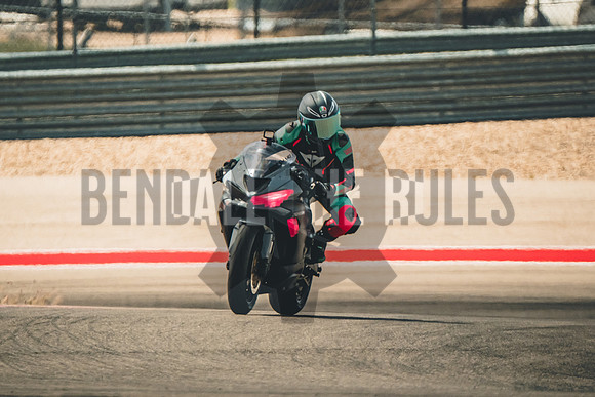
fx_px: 13404
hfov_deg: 2.5
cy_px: 171
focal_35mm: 811
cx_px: 290
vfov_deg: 1.7
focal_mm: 400
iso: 800
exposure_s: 1/1600
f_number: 5.6
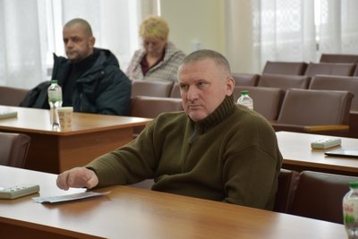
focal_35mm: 135
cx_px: 179
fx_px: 1343
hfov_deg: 15.2
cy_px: 120
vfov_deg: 10.2
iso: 560
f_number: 5.3
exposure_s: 1/60
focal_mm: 90
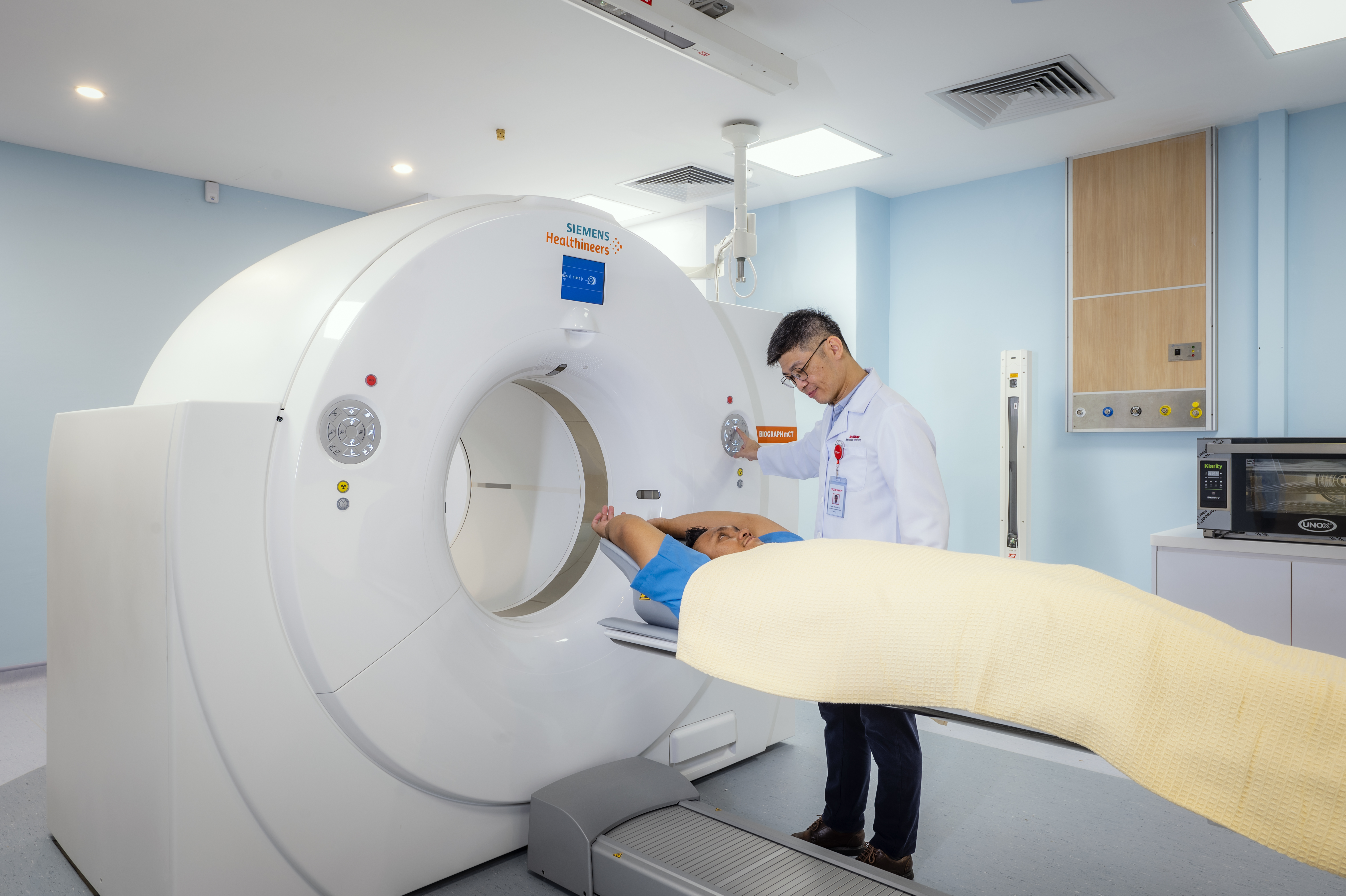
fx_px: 897
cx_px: 673
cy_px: 448
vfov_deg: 53.1
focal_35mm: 24
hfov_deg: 73.8
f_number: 8
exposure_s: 1/2
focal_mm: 24
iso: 50
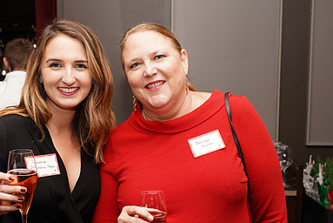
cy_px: 133
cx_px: 123
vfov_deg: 25.5
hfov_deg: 37.2
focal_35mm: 53
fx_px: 491
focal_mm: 35
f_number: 5
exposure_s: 1/160
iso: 1000
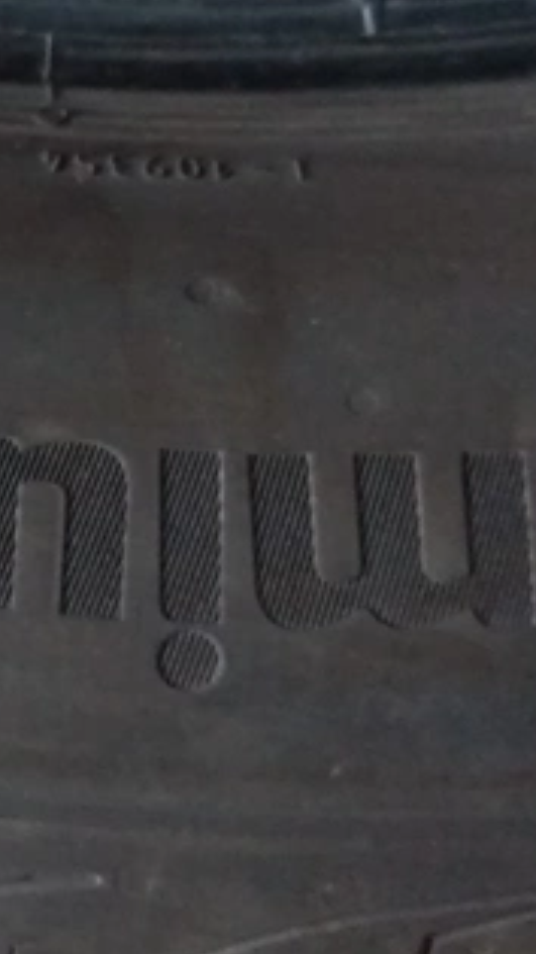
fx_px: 2276
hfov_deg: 12.5
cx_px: -351
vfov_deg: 23.1
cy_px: 109
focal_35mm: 90
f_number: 1.8
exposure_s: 1/25
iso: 552
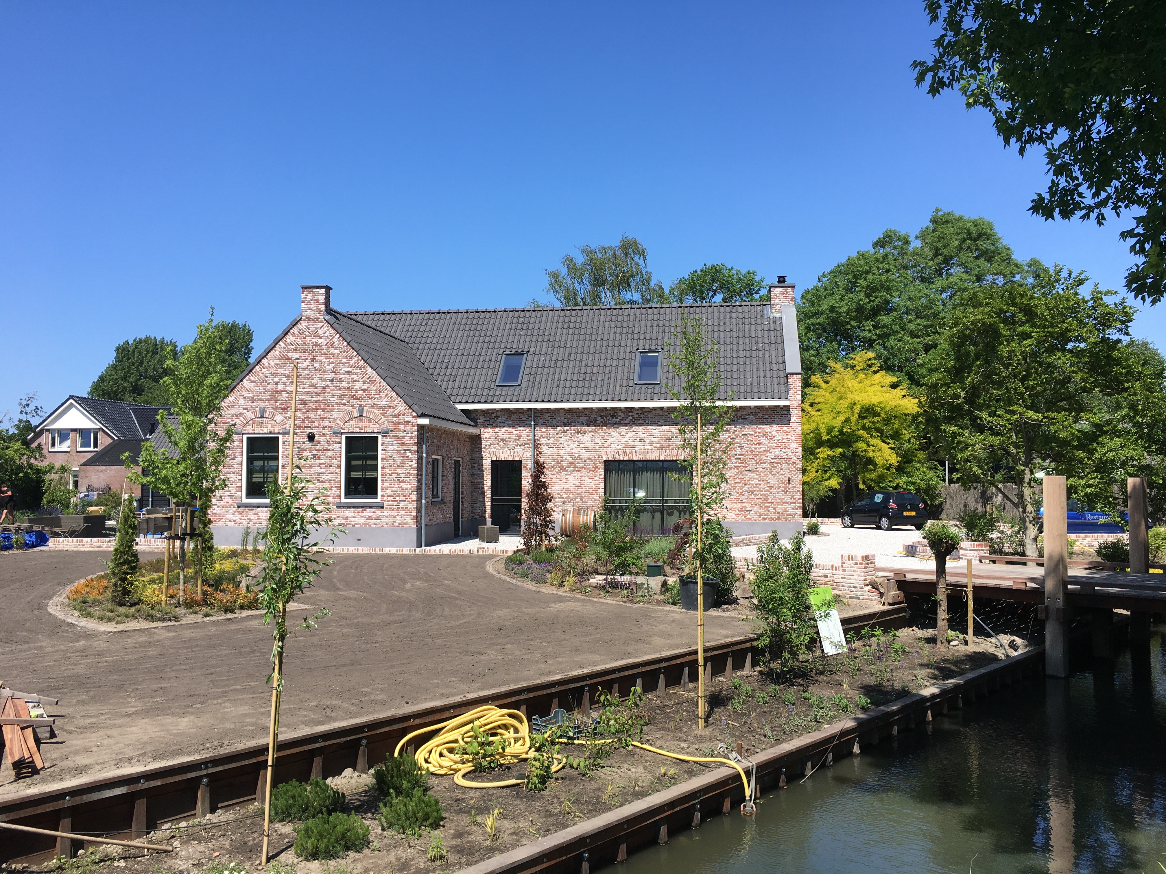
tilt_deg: +3.1
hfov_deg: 61.7
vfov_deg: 48.2
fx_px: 977
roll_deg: -0.1
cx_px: 583
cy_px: 437
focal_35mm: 29
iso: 25
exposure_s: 1/1241
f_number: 2.2
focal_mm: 4.15
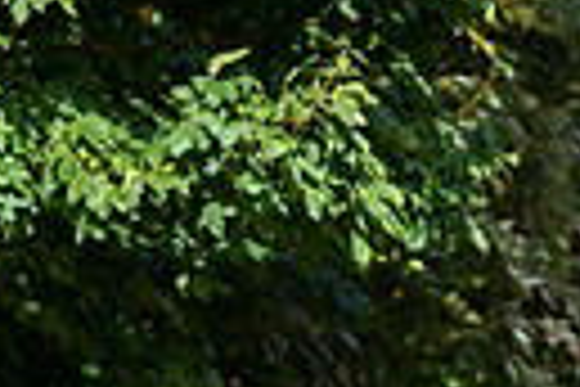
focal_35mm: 459
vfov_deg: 3.0
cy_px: 808
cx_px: 378
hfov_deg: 4.5
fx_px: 7394
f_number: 4
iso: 200
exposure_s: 1/1250
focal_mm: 102
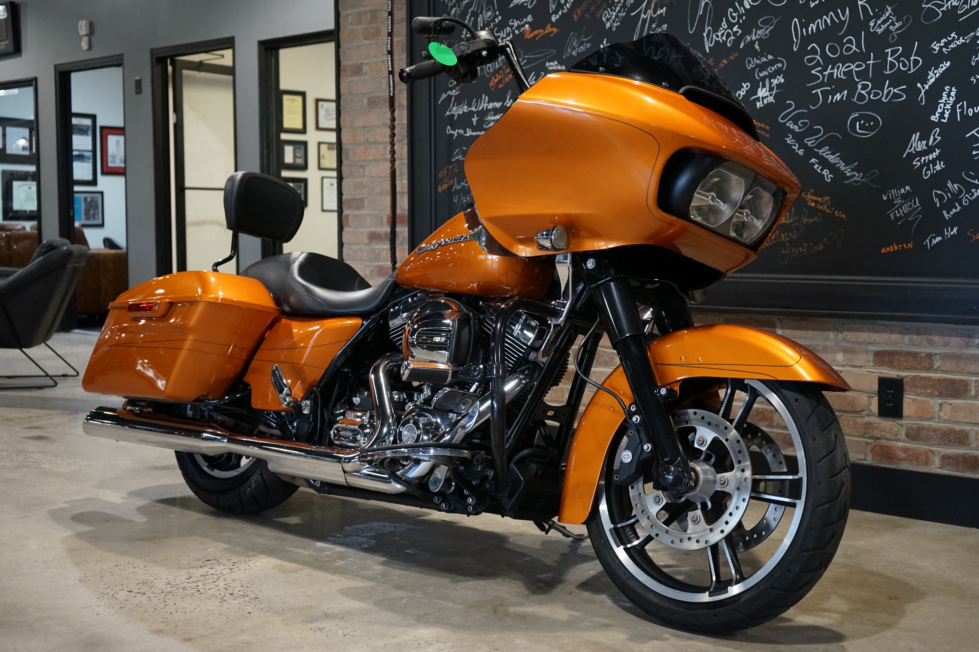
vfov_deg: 30.5
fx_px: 1196
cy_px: 319
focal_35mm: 44
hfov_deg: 44.5
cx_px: 483
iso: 2500
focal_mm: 43
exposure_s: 1/160
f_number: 4.5
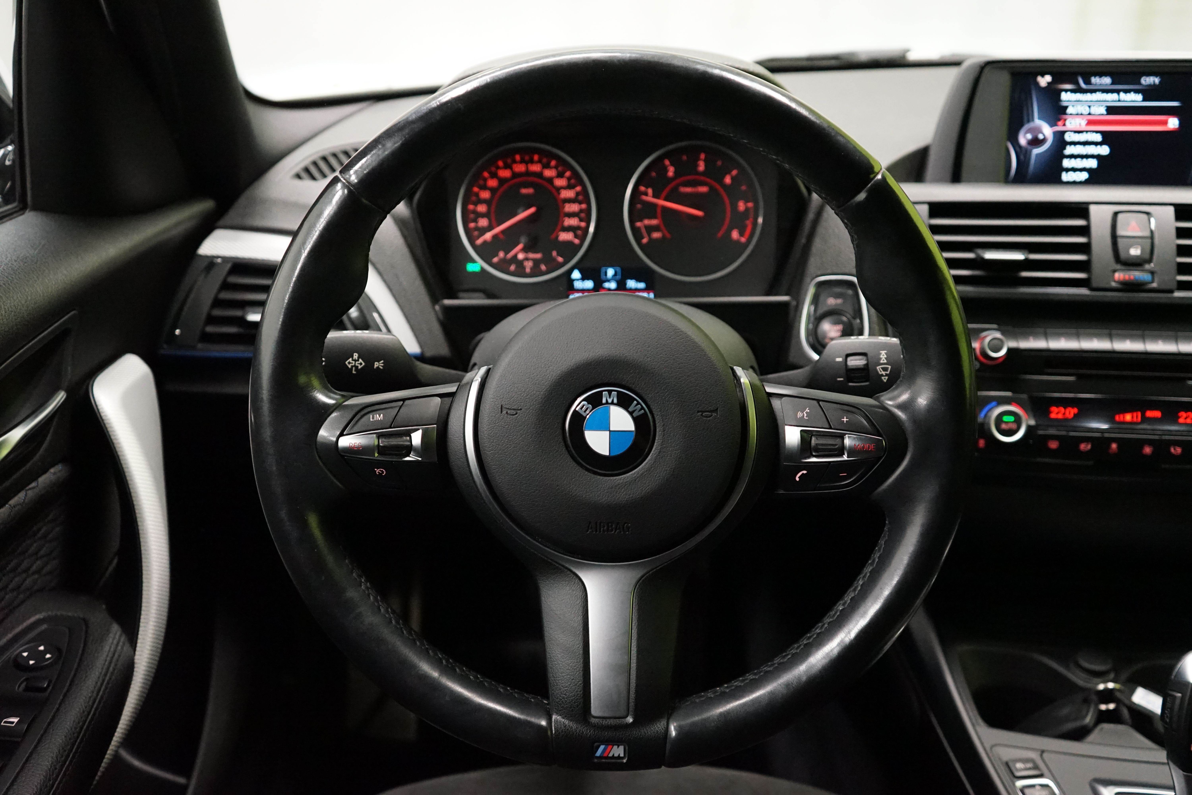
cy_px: 398
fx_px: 1093
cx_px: 596
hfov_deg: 57.2
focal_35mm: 33
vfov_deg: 40.0
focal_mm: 33
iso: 6400
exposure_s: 1/125
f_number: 4
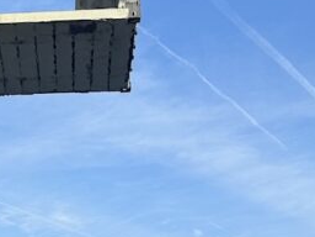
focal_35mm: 96
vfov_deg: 15.3
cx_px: -66
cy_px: 184
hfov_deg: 19.2
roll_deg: -2.6
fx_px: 874
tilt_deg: +16.9
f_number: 1.78
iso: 80
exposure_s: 1/4184
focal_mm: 6.86
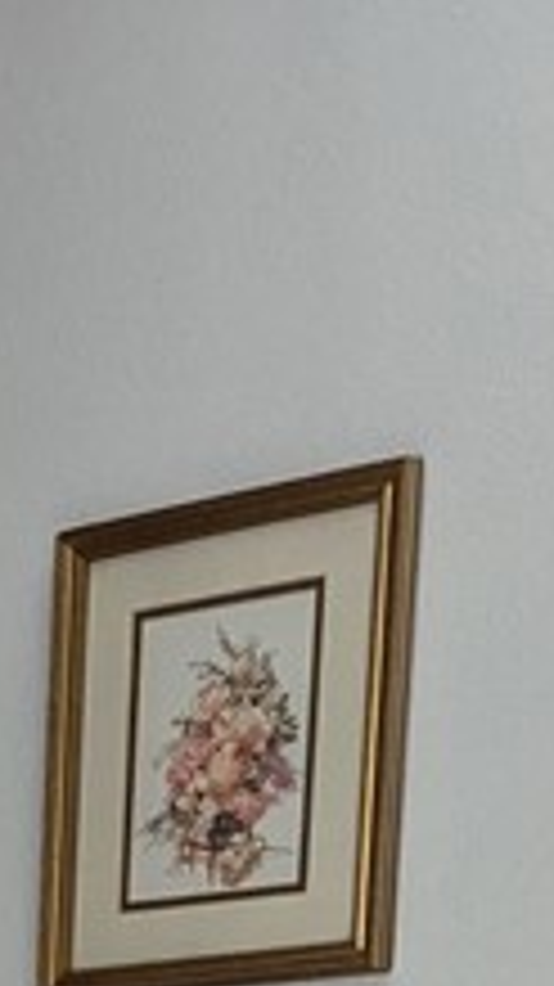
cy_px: 2006
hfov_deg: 8.8
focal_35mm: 122
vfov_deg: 14.4
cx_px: -845
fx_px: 3190
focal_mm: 6.81
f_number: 1.85
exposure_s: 1/22.4
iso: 552
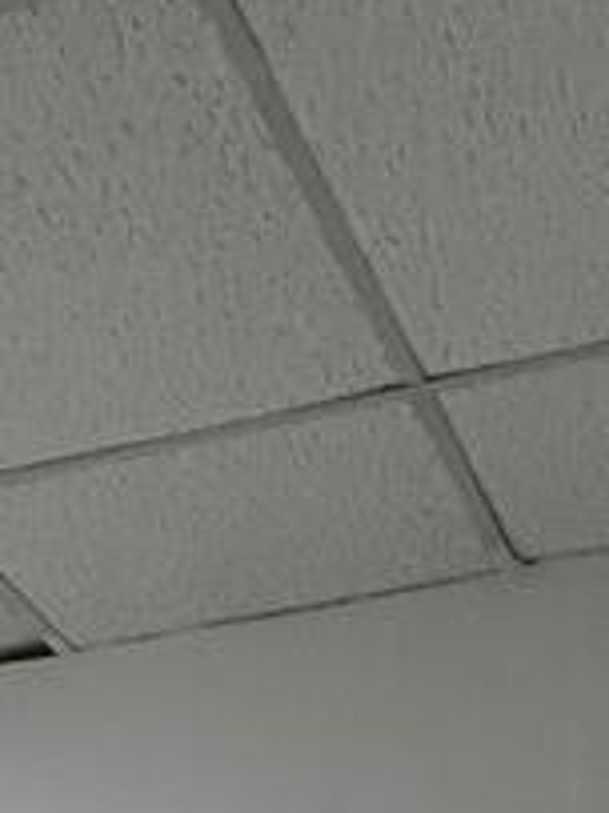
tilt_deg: -19.2
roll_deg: -0.5
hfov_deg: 19.1
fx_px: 1808
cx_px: 361
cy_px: 2291
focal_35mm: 77
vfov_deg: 12.5
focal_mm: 1.57
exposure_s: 1/120
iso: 64
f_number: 1.8
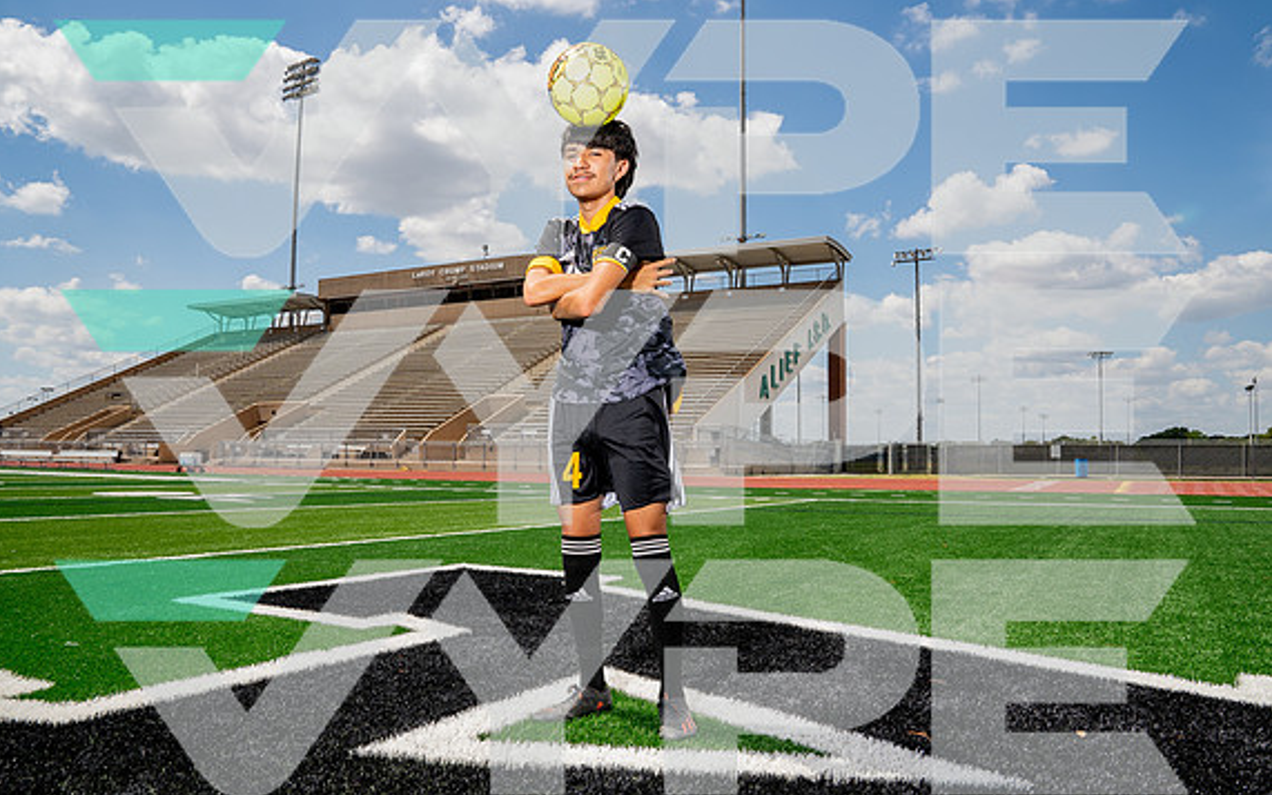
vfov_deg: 46.0
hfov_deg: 68.4
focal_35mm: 27
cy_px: 409
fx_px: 936
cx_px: 629
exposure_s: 1/250
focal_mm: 24
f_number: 10
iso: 160
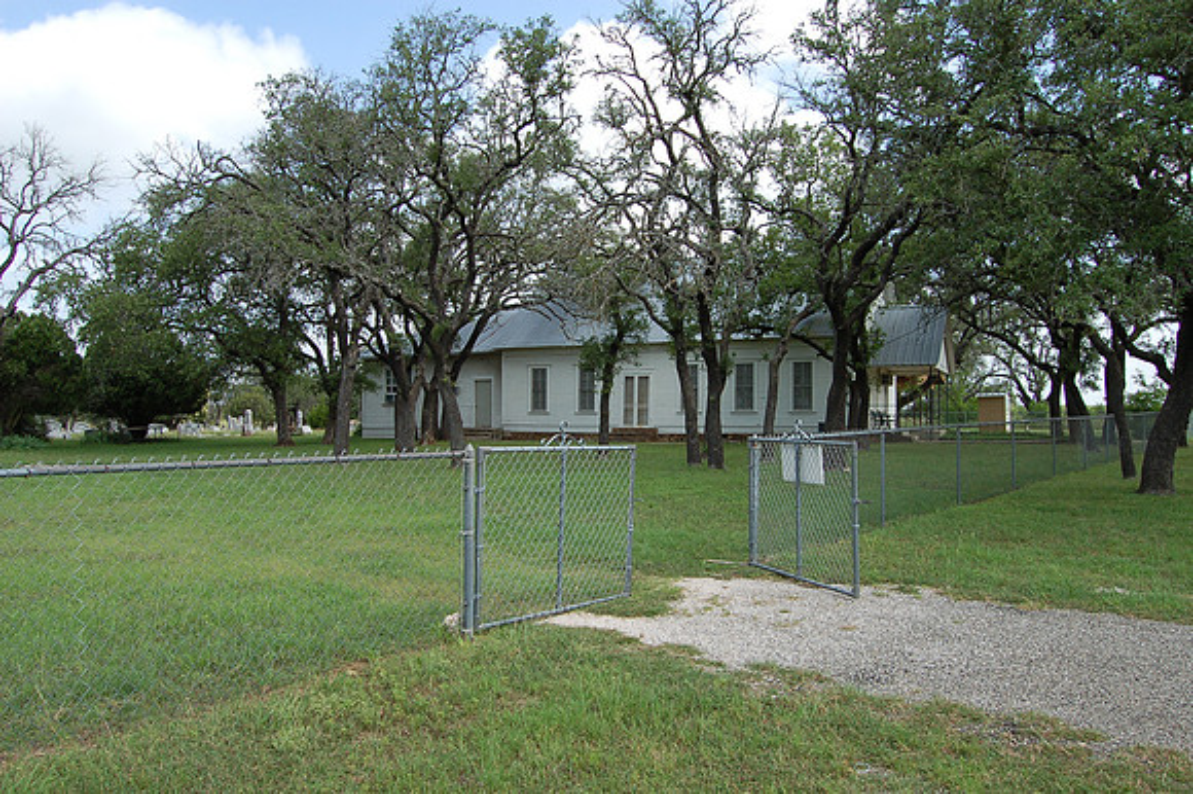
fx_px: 894
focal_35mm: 27
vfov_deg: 47.9
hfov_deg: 67.4
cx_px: 596
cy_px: 397
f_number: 9
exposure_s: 1/200
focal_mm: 18
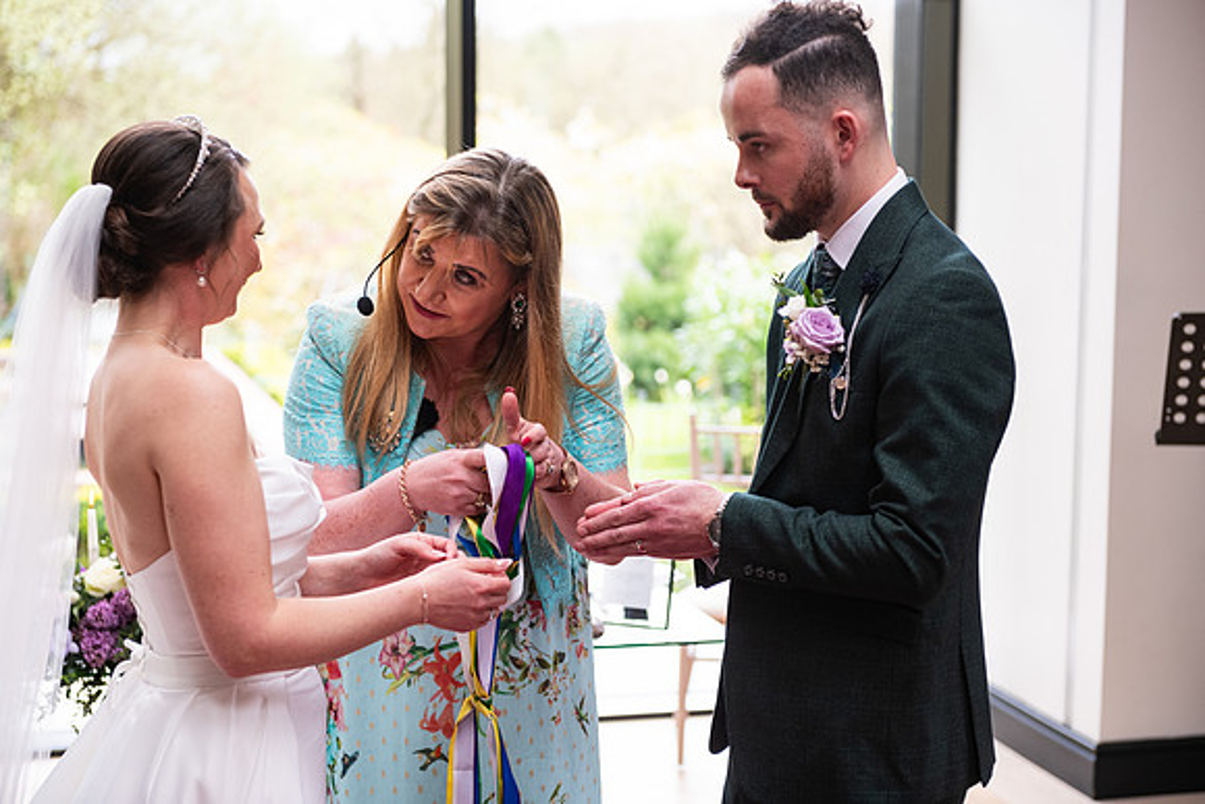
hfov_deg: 28.8
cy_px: 402
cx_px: 602
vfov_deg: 19.5
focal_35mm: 70
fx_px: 2343
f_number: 3.5
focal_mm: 70
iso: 500
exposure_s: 1/200
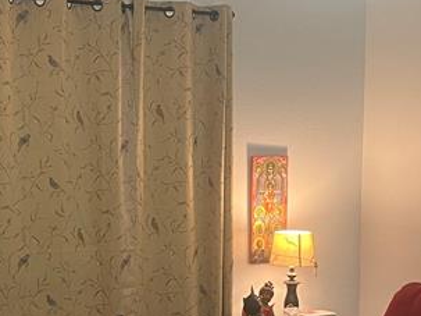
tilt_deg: -4.8
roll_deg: +0.3
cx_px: 175
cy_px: 278
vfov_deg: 16.6
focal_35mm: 88
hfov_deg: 22.2
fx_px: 1070
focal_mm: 5.7
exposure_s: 1/60
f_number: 1.5
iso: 160
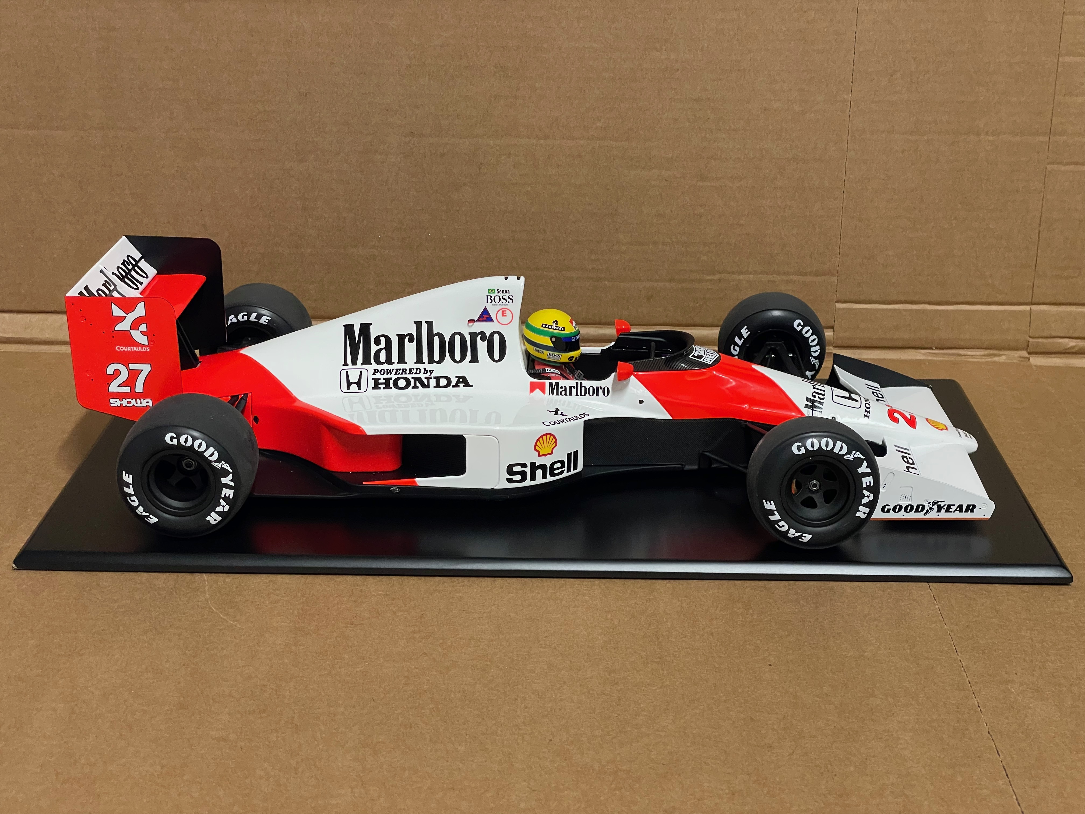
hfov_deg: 36.8
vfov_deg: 28.0
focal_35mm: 52
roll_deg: -0.6
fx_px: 1630
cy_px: 407
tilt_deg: -22.2
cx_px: 542
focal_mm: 6
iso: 400
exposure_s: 1/50
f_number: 2
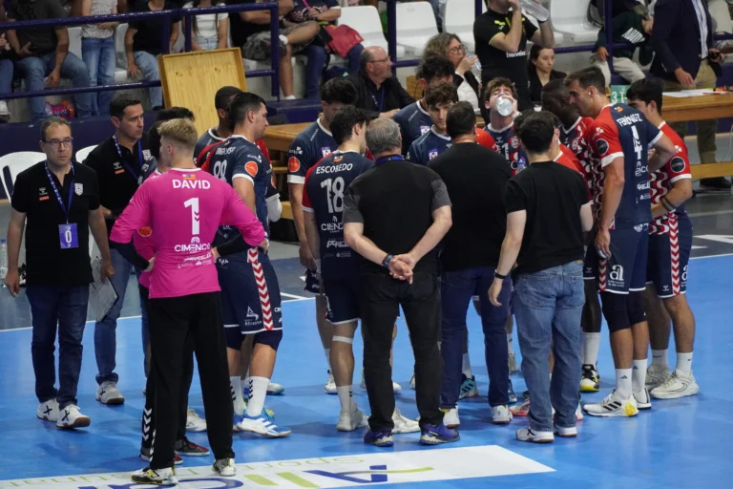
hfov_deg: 6.9
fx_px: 6108
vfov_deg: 4.6
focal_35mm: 300
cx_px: 366
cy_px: 244
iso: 6400
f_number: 5.6
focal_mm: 200
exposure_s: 1/640
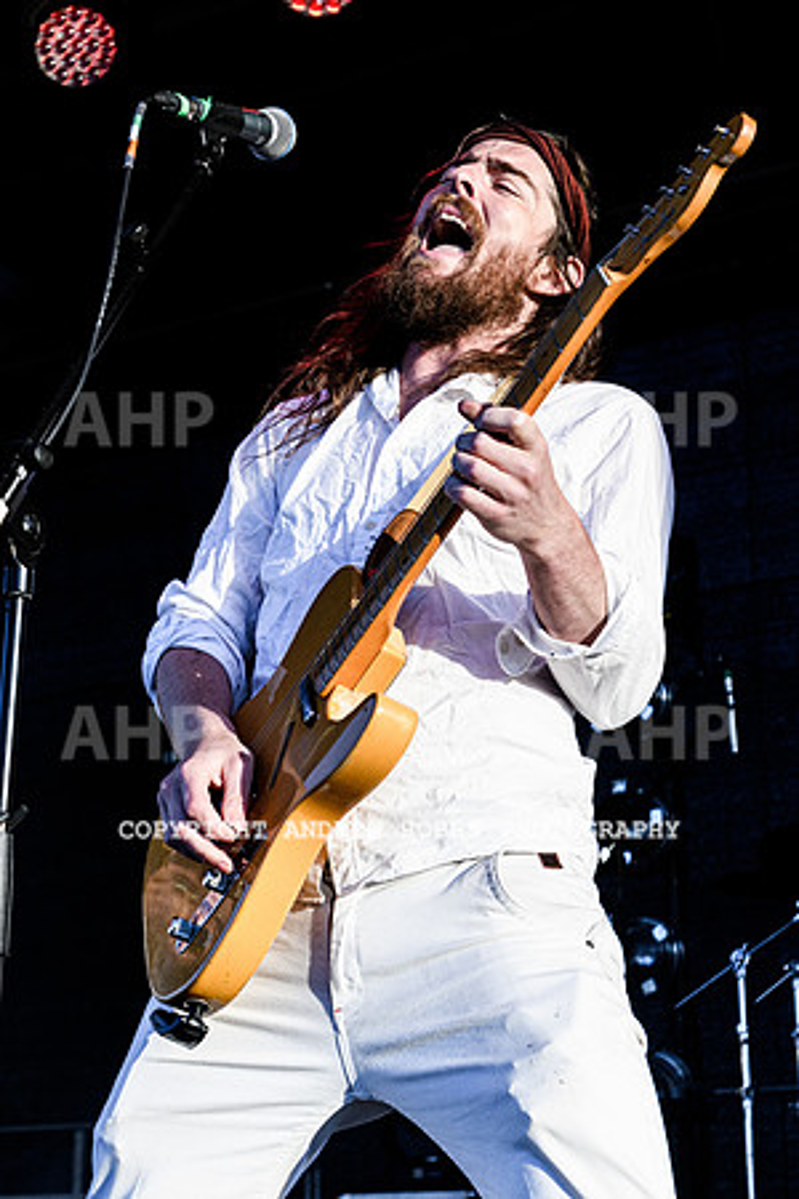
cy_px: 526
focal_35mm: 70
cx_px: 368
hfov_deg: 19.4
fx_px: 2340
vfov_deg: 28.7
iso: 2000
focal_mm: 35
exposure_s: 1/2500
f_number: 5.6
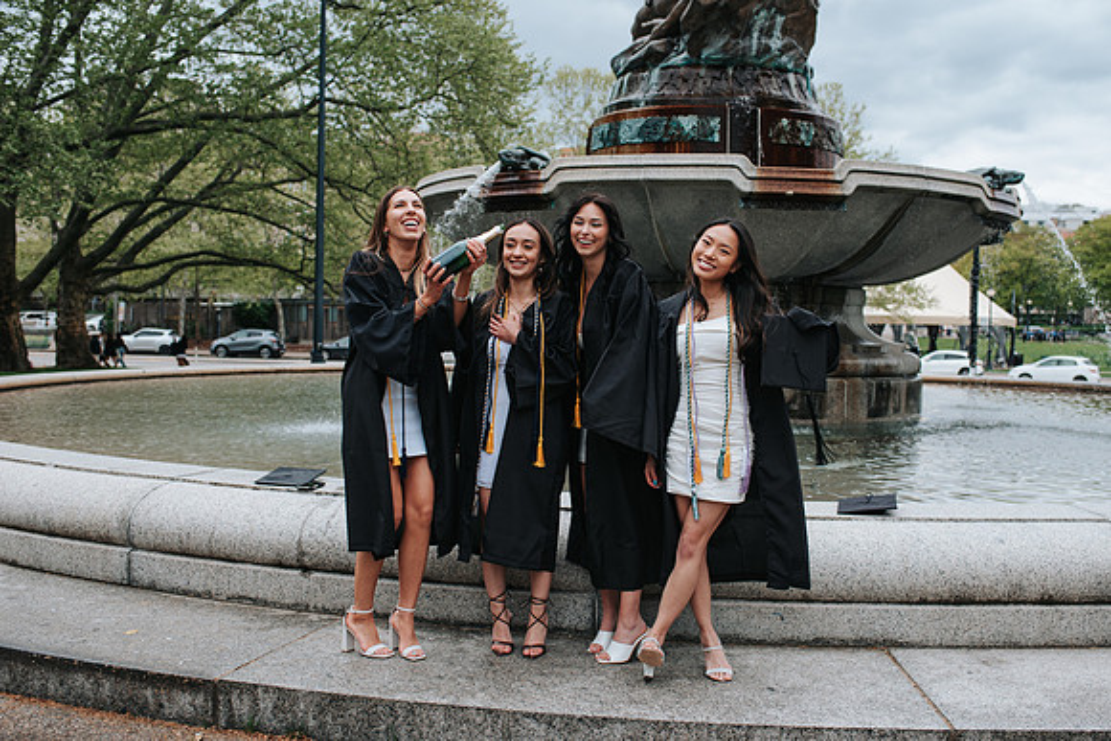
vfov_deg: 35.3
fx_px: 1164
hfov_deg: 51.0
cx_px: 590
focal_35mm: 38
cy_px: 370
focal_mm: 35
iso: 160
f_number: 3.5
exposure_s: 1/800
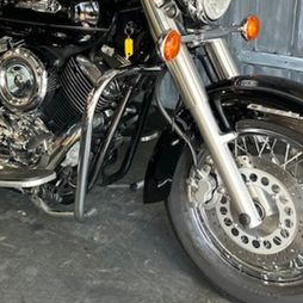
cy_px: 58
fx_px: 574
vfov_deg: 28.9
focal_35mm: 58
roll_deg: +2.5
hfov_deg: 29.3
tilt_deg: -20.9
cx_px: 94
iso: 50
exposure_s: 1/121
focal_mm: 5.7
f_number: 1.5
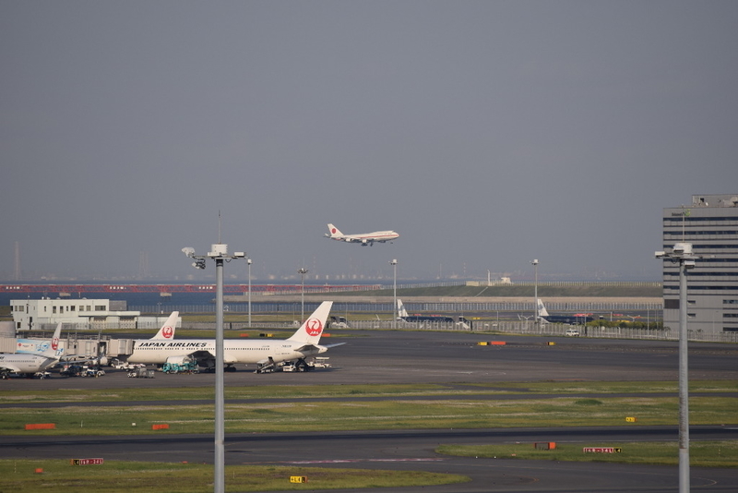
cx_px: 369
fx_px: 6152
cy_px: 246
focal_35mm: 300
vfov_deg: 4.6
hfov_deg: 6.9
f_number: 5.6
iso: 100
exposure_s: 1/1000
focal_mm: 200
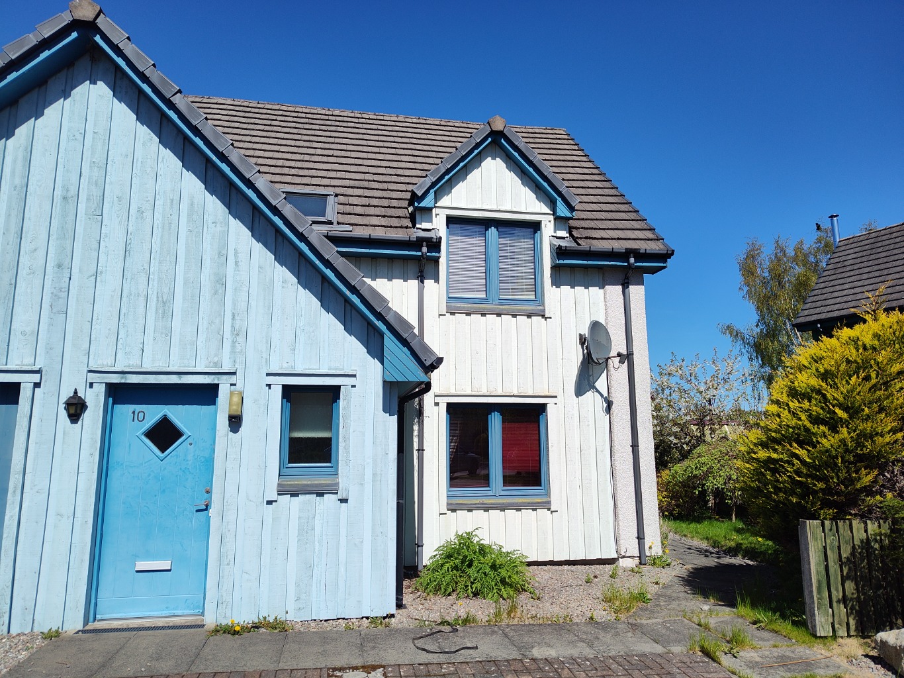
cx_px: 452
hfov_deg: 73.9
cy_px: 339
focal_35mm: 23
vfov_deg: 58.9
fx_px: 601
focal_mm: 5.56
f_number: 1.88
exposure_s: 1/3714
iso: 100
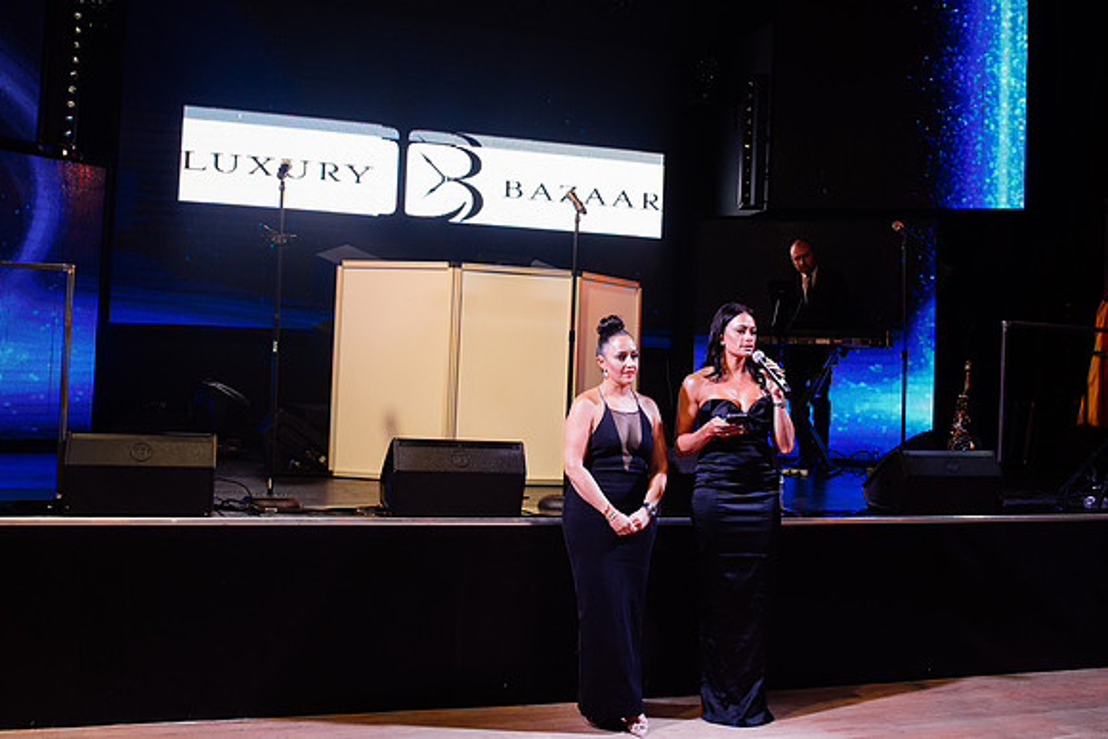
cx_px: 615
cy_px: 329
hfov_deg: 49.6
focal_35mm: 39
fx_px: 1197
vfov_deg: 34.3
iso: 2000
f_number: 4.5
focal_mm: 35
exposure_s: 1/200
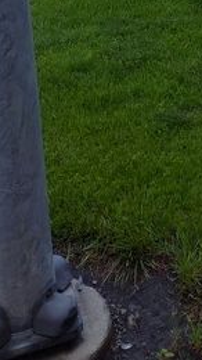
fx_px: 734
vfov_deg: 24.0
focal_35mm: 77
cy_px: -116
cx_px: 227
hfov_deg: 15.2
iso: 129
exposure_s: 1/200
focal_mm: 5.56
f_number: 1.8
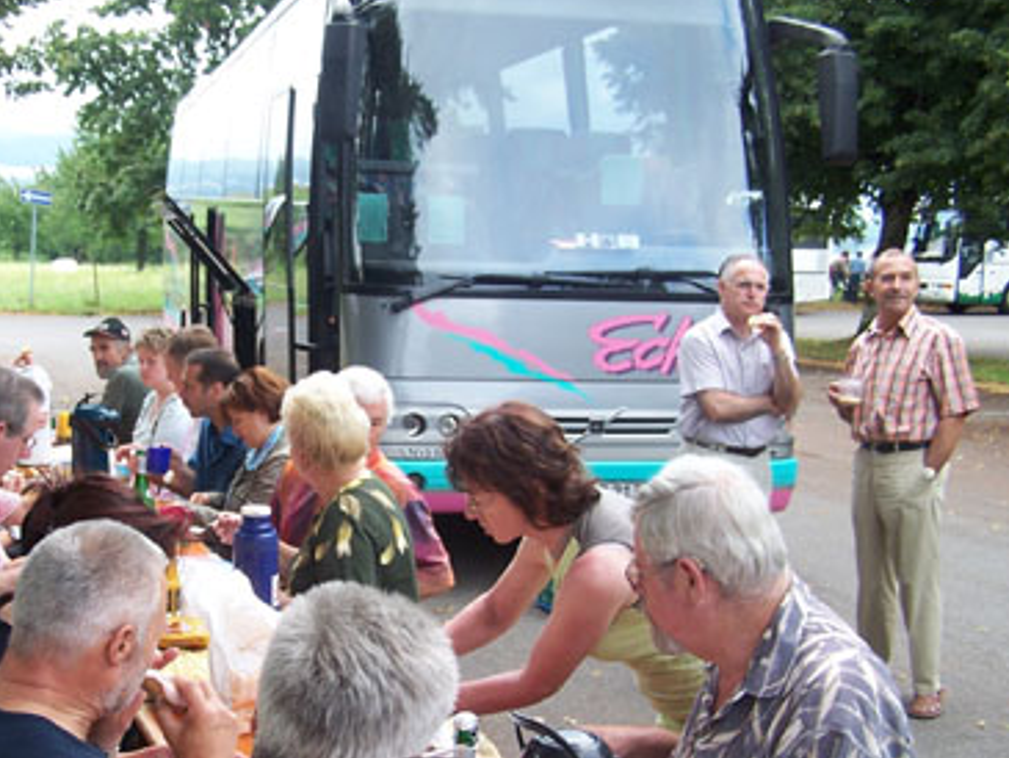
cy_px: 502
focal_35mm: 52
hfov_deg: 36.4
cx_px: 326
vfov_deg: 27.9
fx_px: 1516
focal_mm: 6.3
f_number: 2.8
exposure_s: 1/90
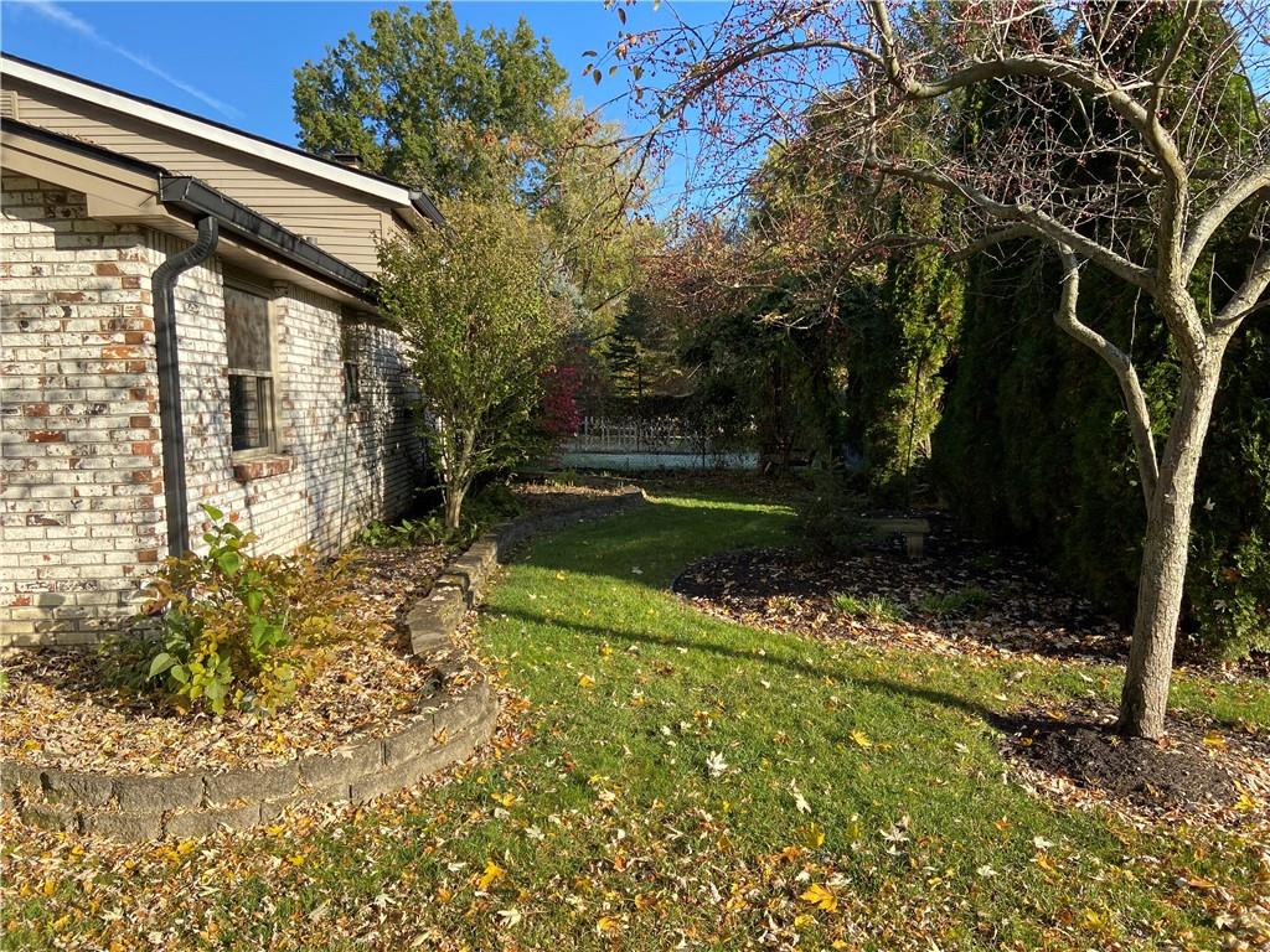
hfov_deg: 67.3
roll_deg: +0.9
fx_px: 954
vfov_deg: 53.1
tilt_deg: -5.7
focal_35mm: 26
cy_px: 476
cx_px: 635
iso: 32
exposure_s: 1/1135
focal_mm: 4.25
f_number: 1.8
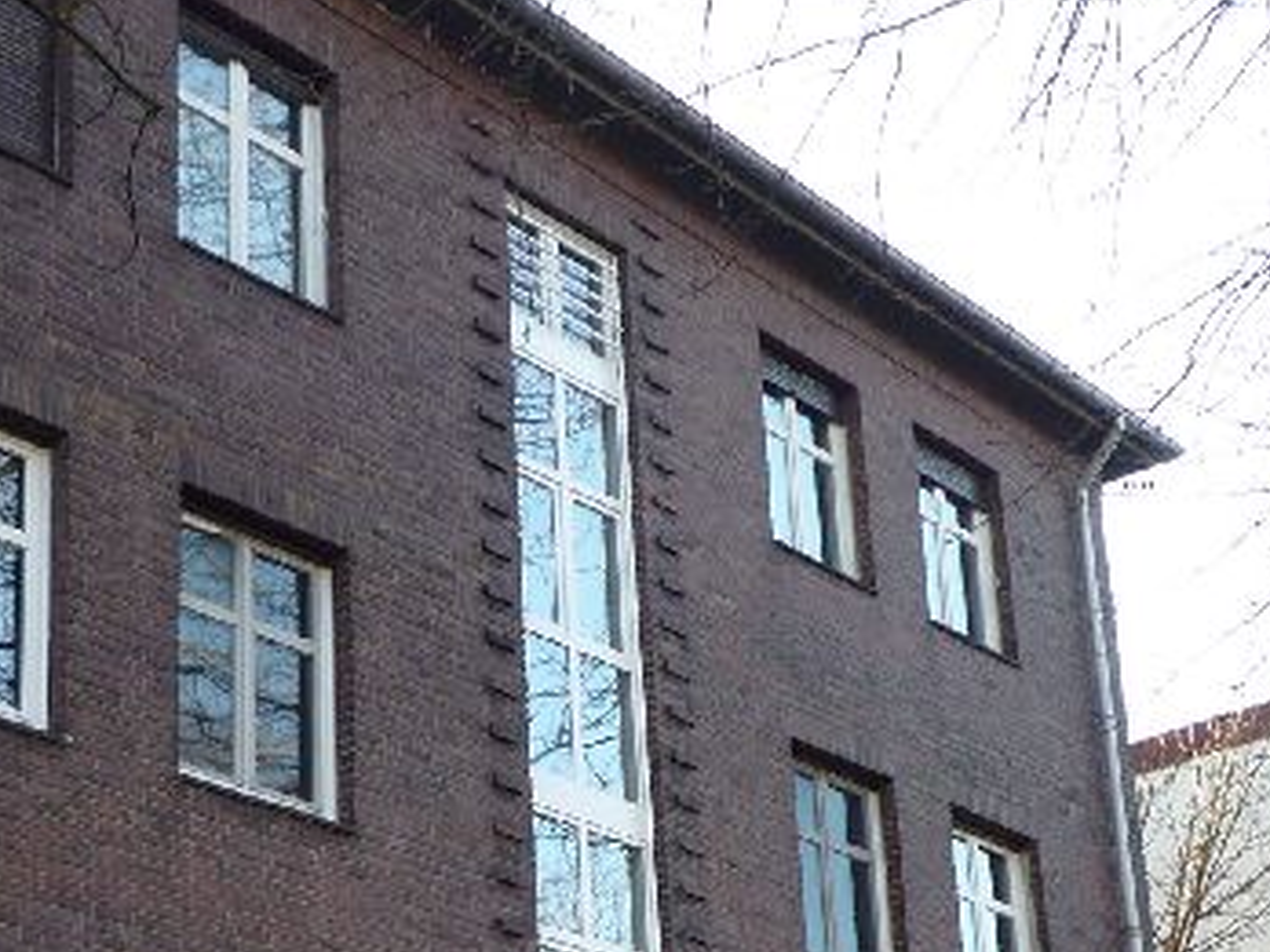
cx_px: 449
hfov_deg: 28.0
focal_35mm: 69
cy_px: 926
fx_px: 2531
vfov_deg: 20.7
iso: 80
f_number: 2.8
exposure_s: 1/100
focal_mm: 4.4
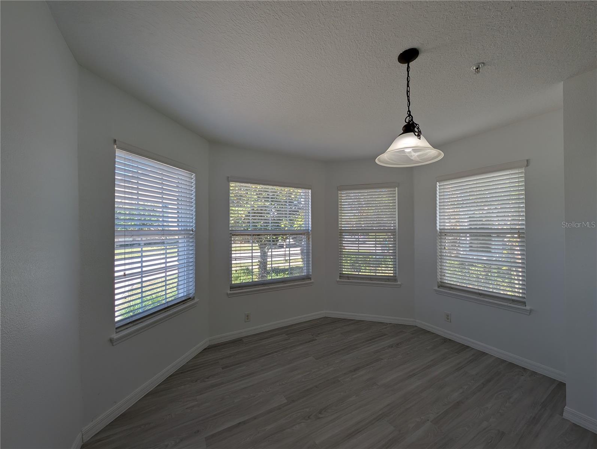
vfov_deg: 94.6
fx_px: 207
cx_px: 298
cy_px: 224
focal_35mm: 12
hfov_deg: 110.5
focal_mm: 2.23
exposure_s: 1/230
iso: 37
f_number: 1.95
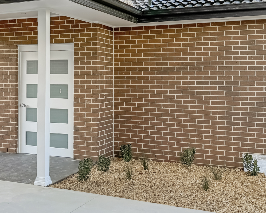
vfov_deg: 28.2
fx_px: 417
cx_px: 72
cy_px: 56
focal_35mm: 53
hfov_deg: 34.7
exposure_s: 1/200
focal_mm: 6.76
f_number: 1.78
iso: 80
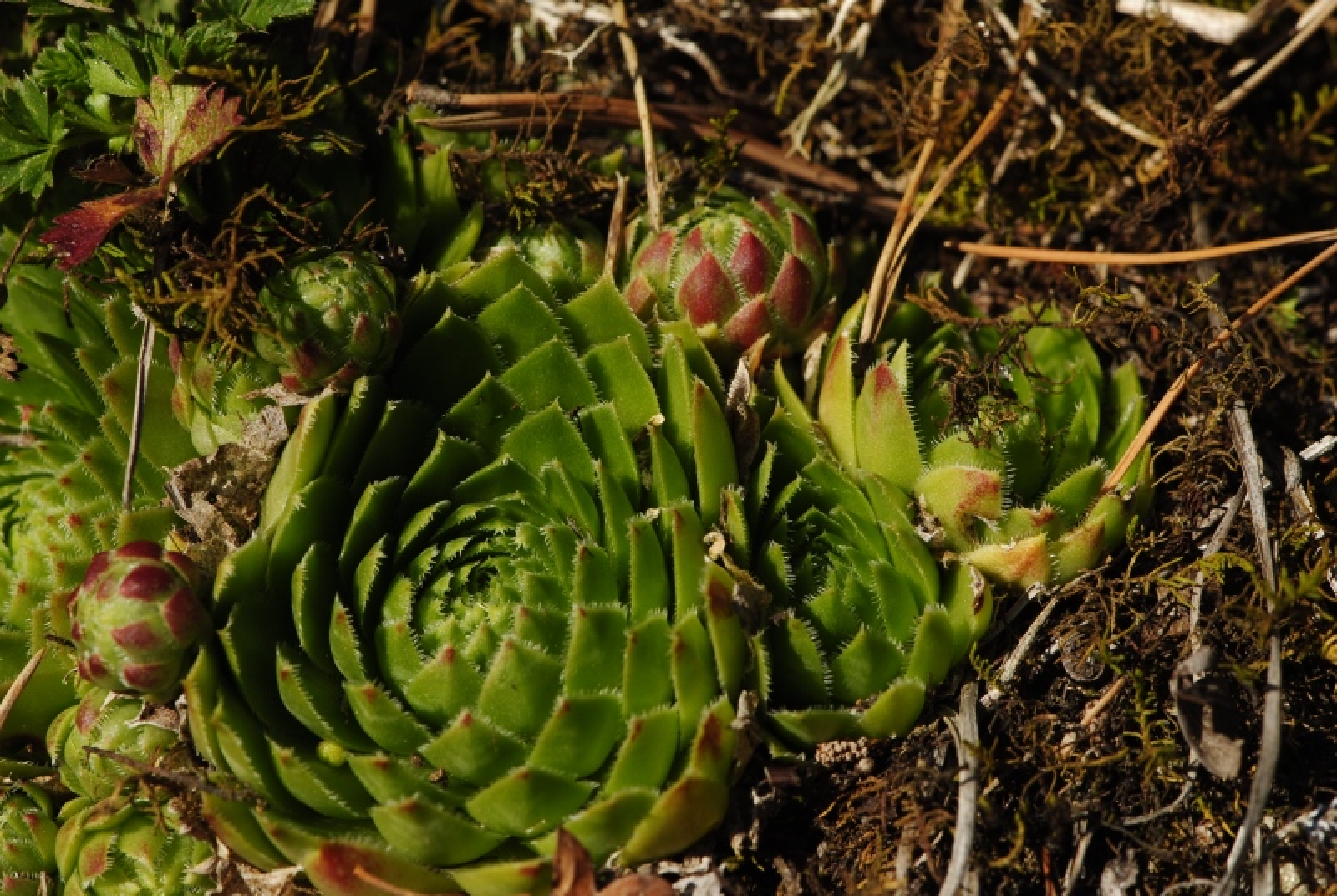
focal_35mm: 128
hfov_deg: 16.0
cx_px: 668
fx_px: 4742
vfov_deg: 10.8
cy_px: 448
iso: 100
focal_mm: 85
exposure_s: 1/250
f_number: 9
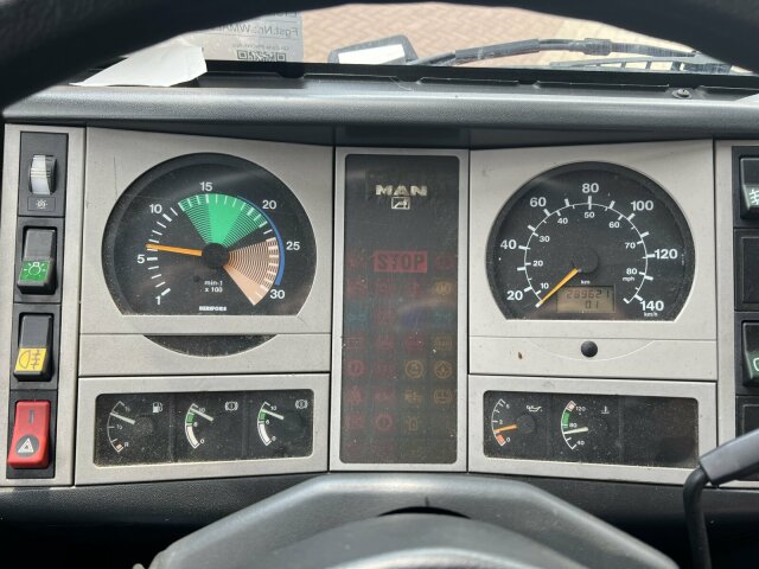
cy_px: 284
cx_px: 380
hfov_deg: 67.3
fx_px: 570
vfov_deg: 53.1
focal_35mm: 26
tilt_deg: -45.1
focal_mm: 5.7
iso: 50
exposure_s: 1/302
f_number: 1.5
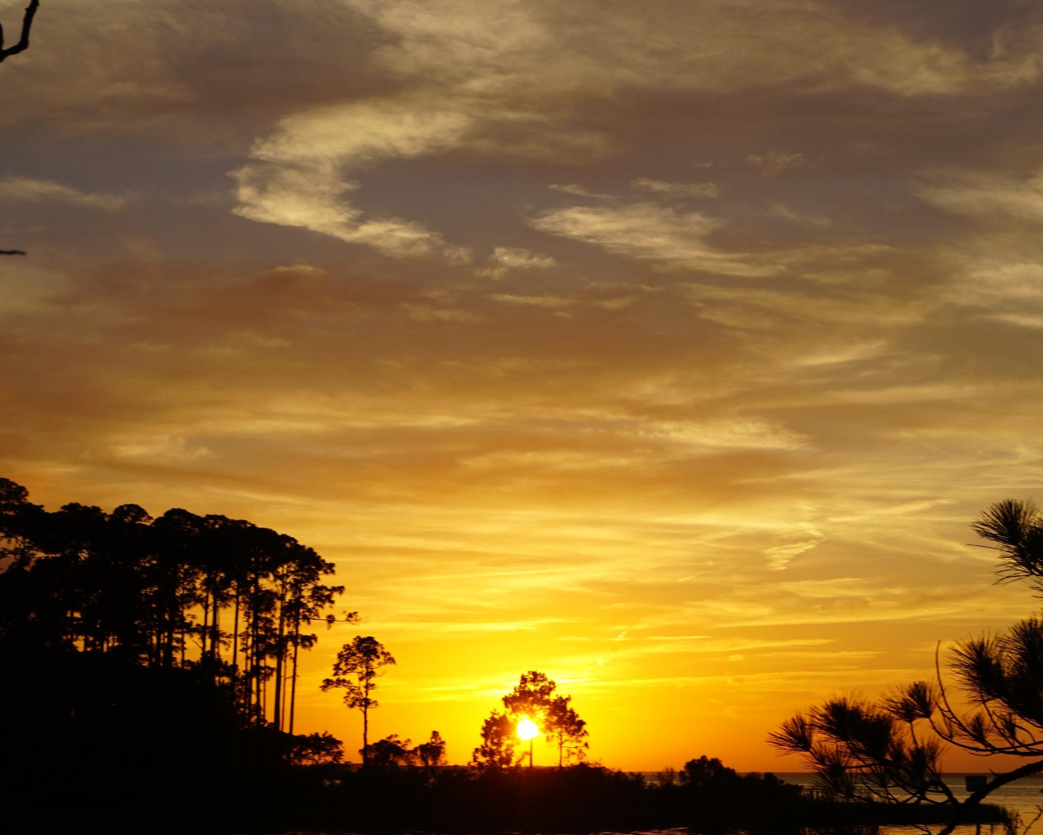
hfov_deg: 30.7
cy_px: 499
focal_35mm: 61
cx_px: 692
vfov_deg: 24.9
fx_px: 1883
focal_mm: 30
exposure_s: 1/160
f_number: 11
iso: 100
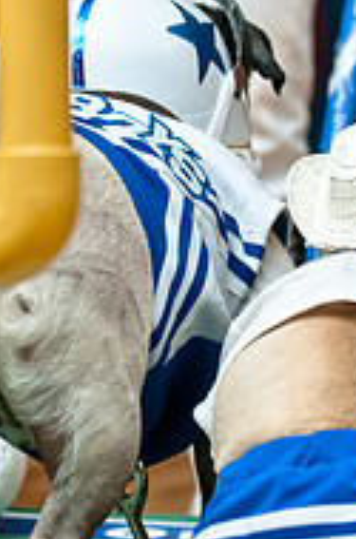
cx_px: 141
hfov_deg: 4.8
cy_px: 297
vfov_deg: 7.2
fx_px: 4266
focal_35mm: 286
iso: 200
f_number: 2.8
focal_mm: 80
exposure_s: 1/200
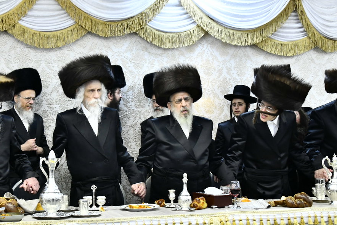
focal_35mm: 76
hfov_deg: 26.5
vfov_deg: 17.9
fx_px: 711
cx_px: 115
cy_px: 119
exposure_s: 1/250
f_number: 5.6
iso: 2500
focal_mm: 48
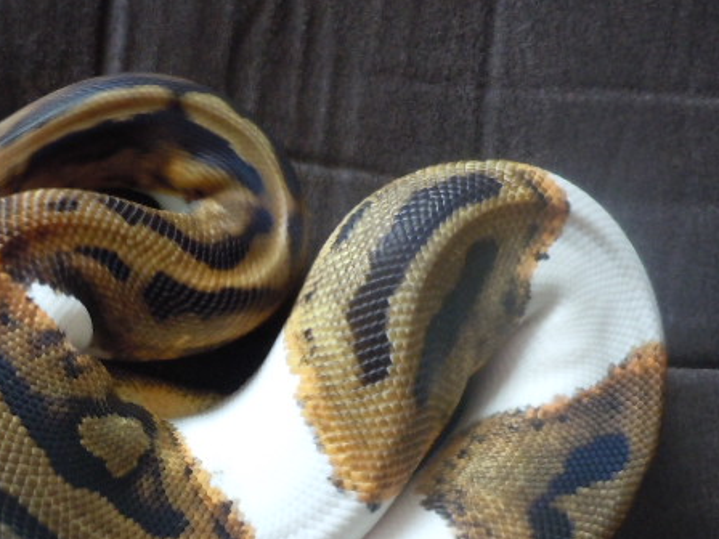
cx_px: 159
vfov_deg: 22.5
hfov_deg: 29.7
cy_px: 470
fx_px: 1329
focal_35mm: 64
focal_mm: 5
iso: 400
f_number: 3.7
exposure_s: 1/10
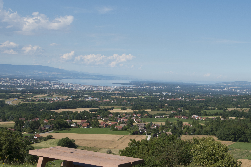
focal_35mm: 66
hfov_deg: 30.1
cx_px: 179
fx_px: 460
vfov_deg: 20.6
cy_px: 87
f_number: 18
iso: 100
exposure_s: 1/80
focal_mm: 36
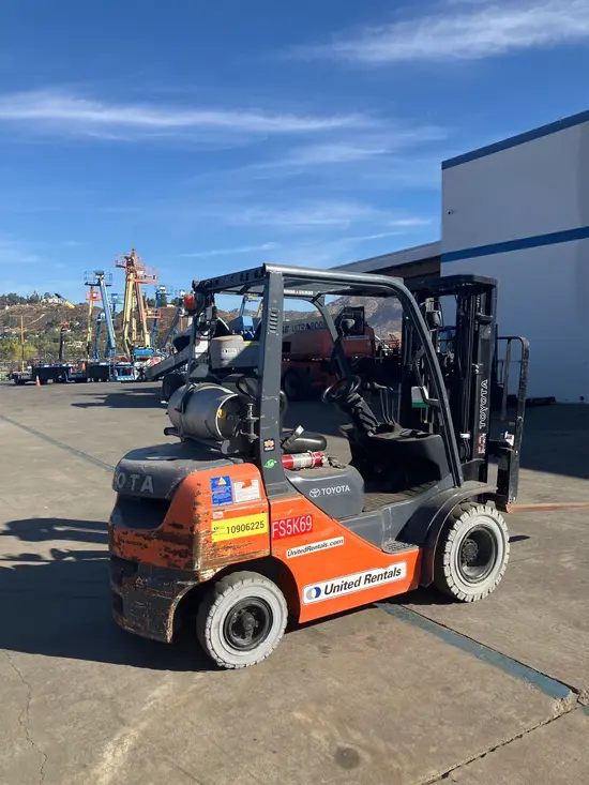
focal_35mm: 28
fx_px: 635
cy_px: 392
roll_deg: +0.3
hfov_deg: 49.8
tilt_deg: -1.5
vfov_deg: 63.4
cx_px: 294
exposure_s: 1/1517
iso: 32
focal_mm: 3.99
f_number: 1.8
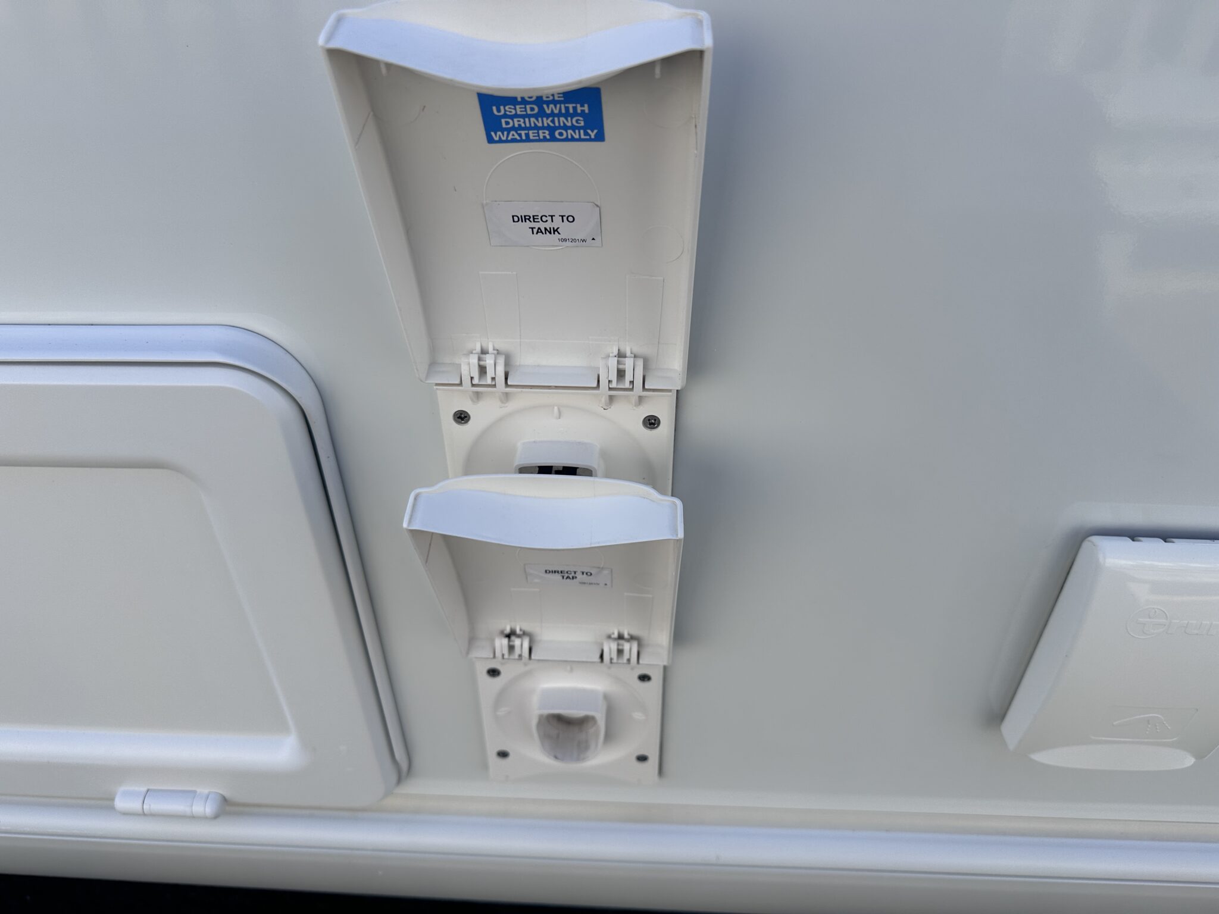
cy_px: 457
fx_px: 845
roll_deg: +1.0
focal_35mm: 24
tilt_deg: -35.6
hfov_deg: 71.6
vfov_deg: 56.8
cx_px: 610
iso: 80
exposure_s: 1/2469
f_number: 1.78
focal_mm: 6.86
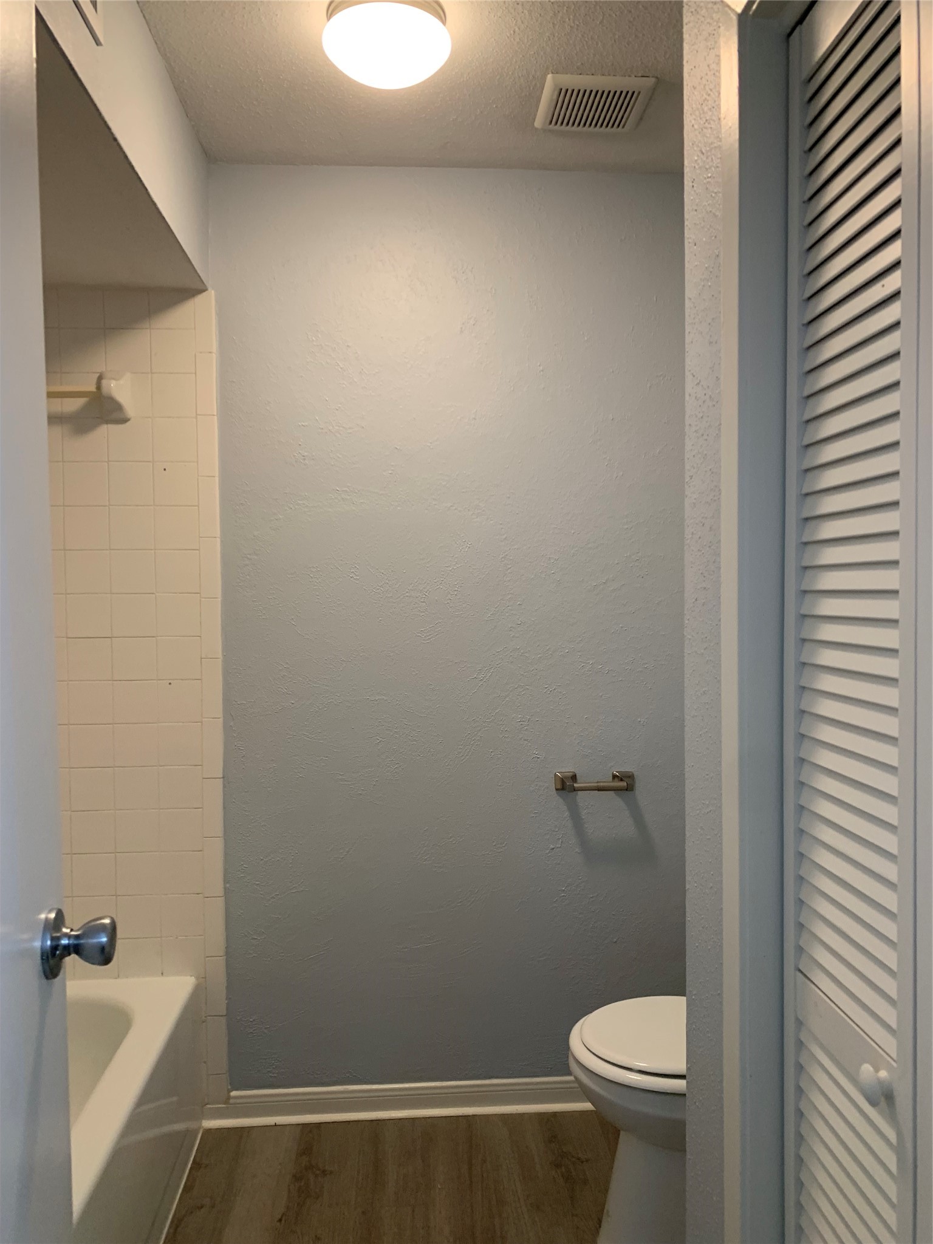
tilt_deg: -3.1
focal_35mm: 26
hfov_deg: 53.1
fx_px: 934
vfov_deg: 67.3
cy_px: 622
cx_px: 466
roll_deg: +1.6
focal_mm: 4.25
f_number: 1.8
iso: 80
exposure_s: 1/60
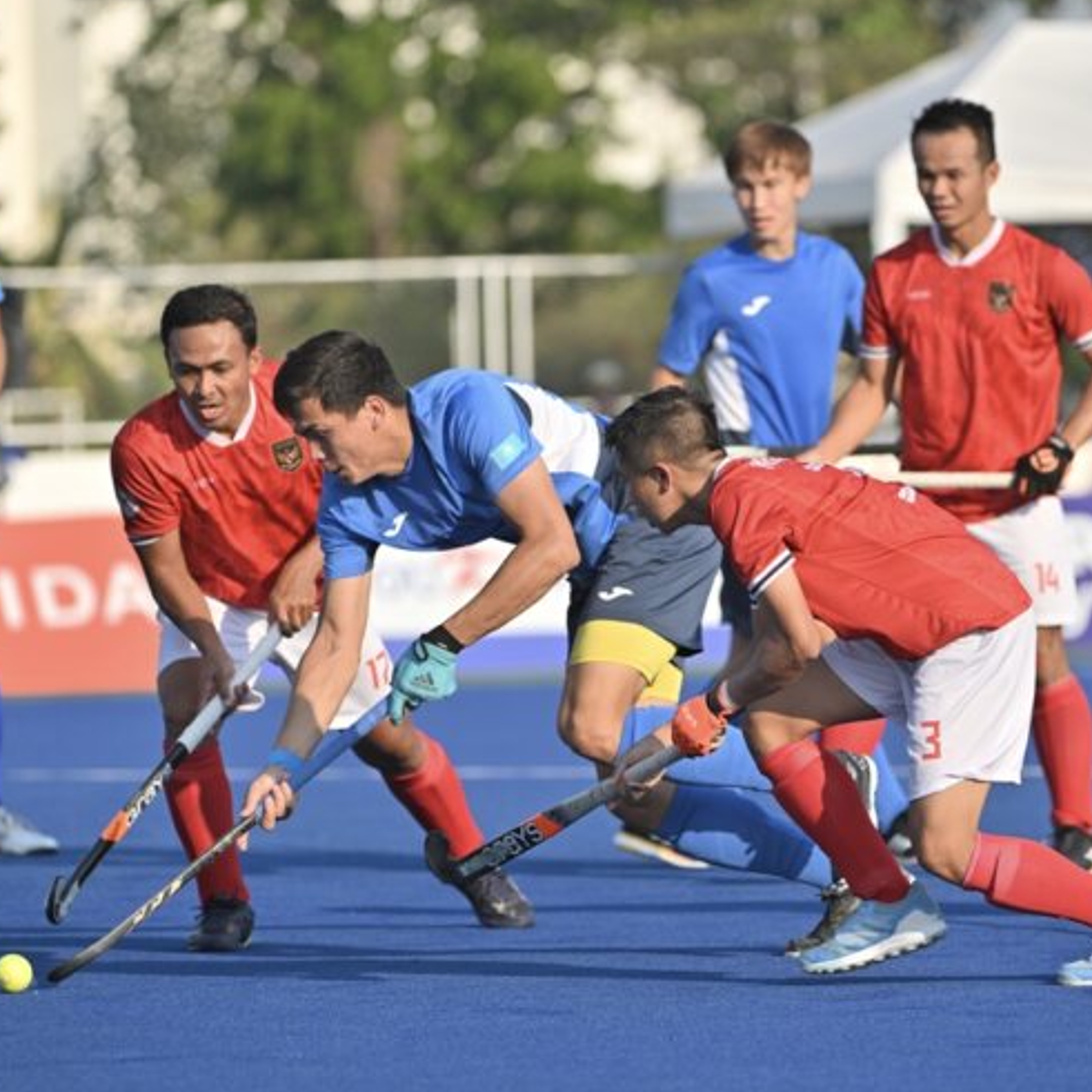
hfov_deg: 5.1
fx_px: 12349
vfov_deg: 5.1
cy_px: 530
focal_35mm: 346
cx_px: 643
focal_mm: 250
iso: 160
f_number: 4
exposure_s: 1/1600
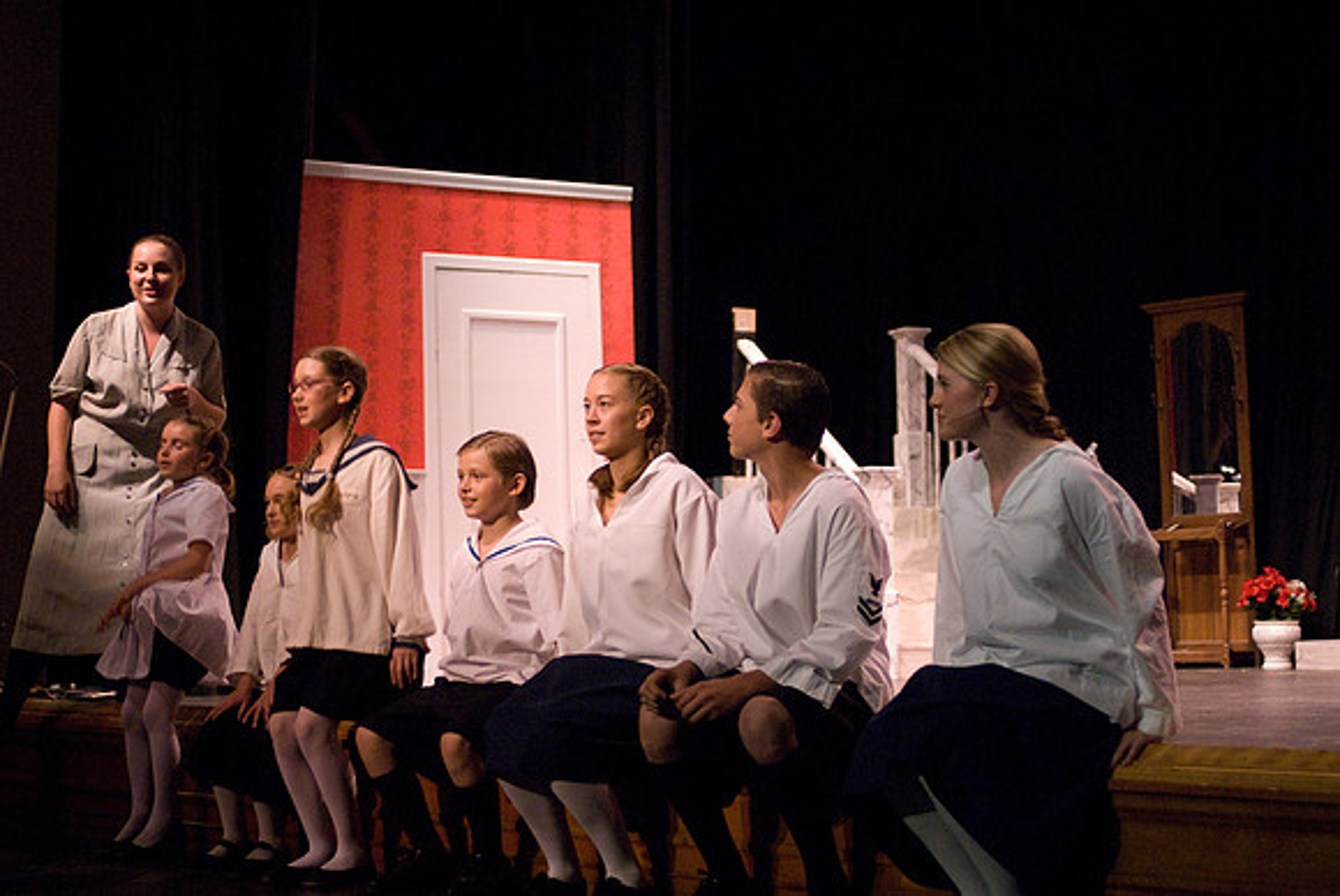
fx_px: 2124
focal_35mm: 57
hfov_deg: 35.0
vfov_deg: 23.8
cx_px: 670
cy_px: 448
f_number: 2.8
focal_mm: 38
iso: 1600
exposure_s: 1/160
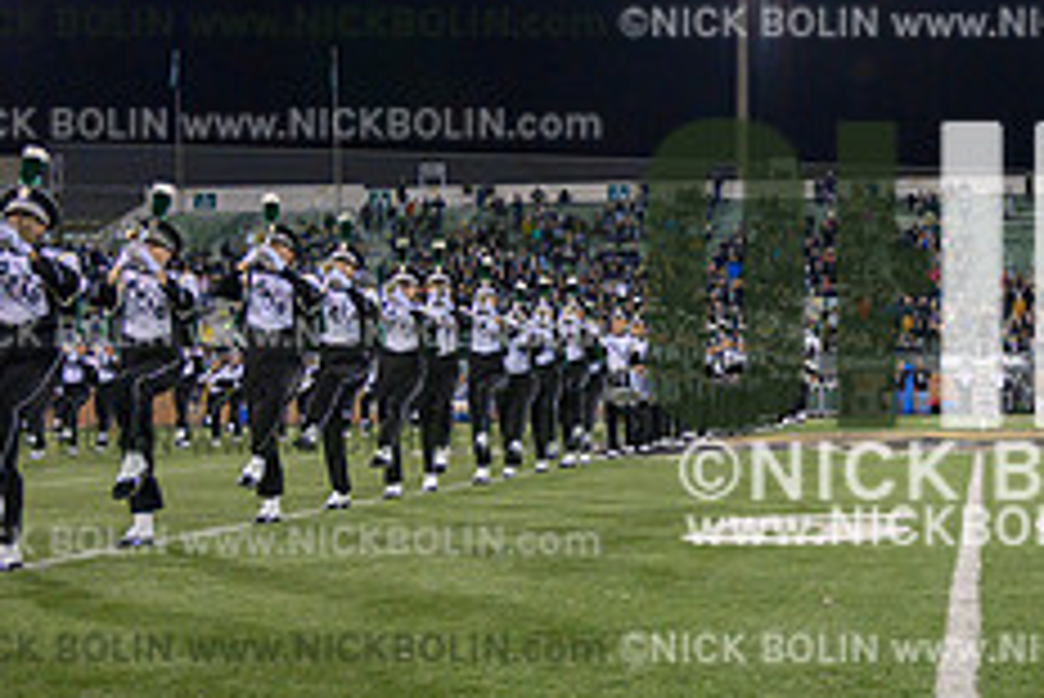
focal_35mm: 60
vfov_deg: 22.7
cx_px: 963
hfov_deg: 31.6
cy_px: 335
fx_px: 1741
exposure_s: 1/1000
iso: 5000
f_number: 4
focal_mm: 24
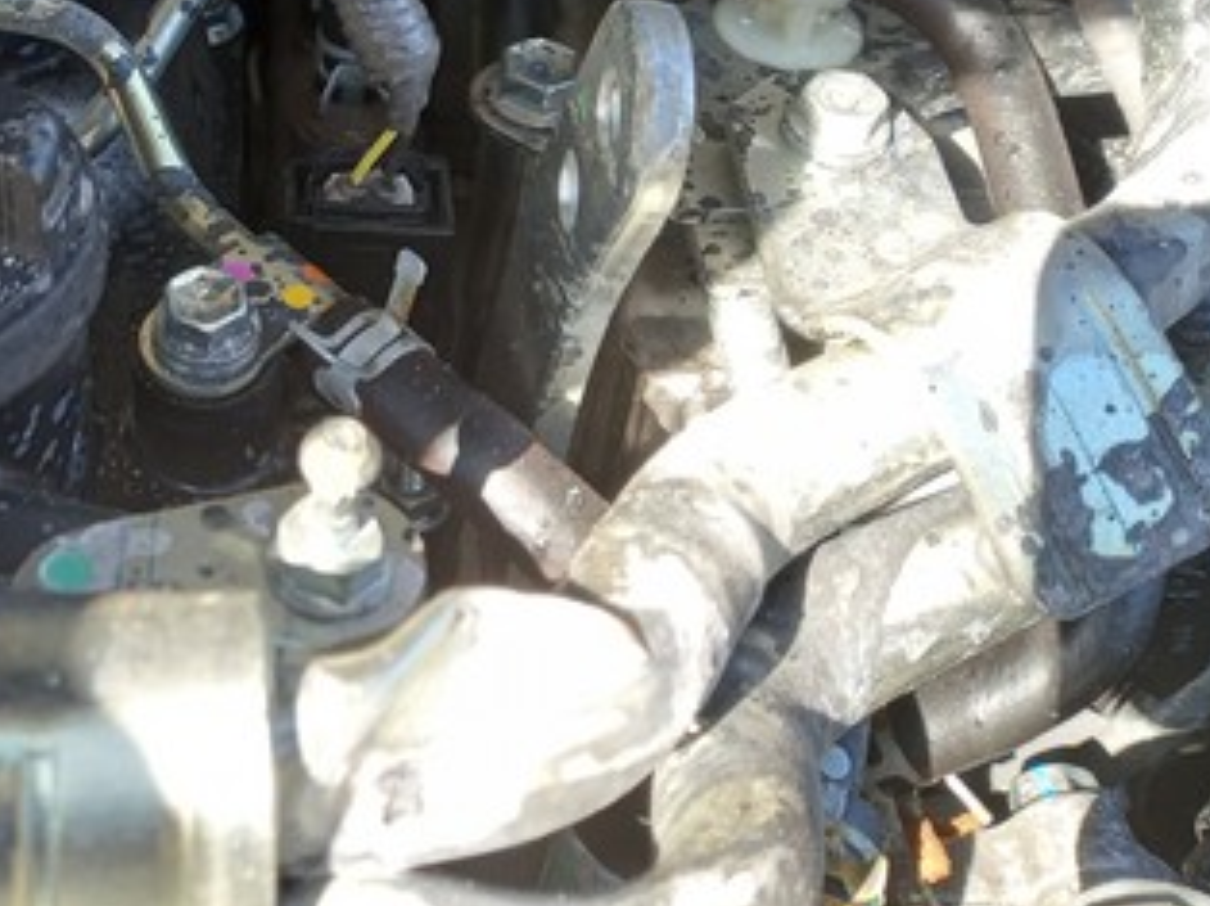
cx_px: 146
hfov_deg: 35.5
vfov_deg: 26.9
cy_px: 0
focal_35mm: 51
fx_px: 1781
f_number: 2
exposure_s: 1/60
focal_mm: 4.6
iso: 64
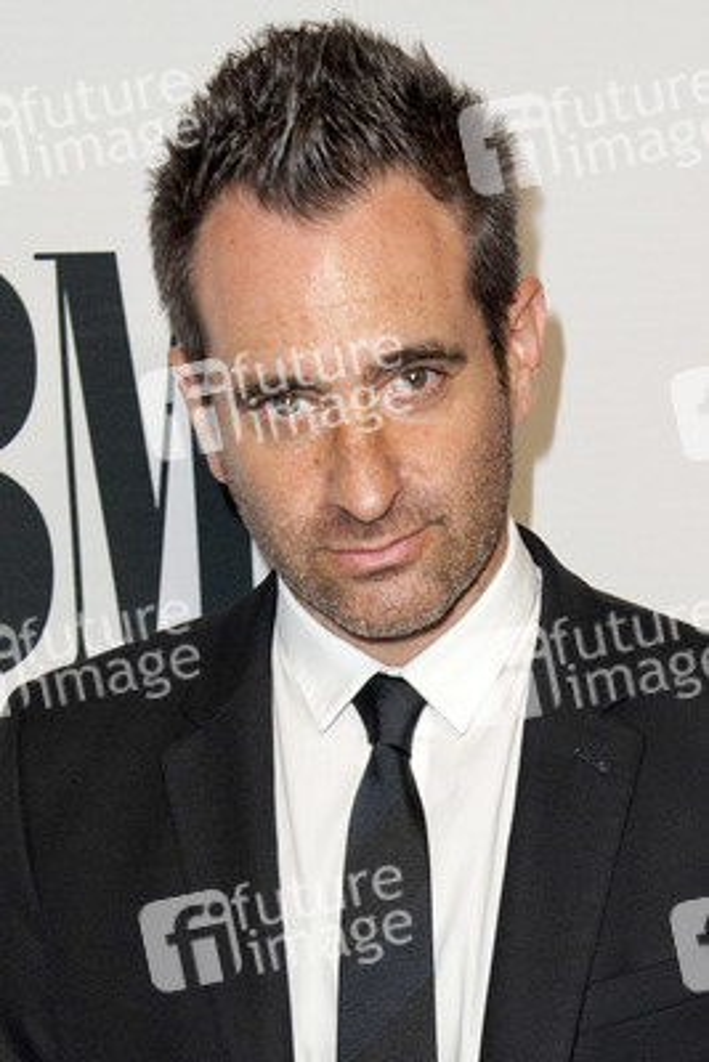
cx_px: 354
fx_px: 1122
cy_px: 531
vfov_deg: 50.7
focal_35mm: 38
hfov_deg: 35.1
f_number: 4
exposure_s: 1/400
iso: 500
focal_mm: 38
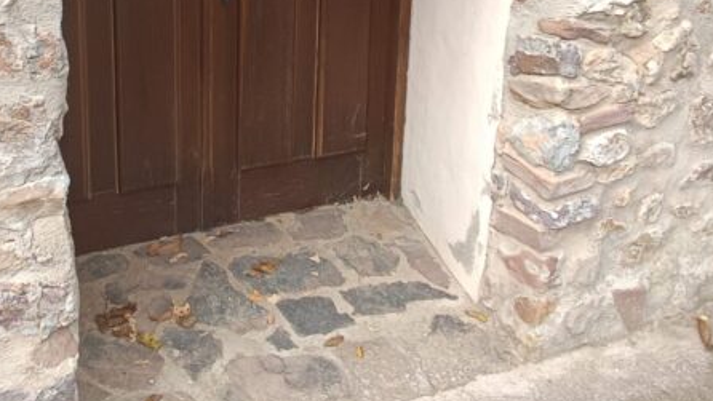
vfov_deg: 27.3
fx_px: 756
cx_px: 241
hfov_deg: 49.6
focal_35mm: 40
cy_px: -37
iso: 50
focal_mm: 1.65
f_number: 2.2
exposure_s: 1/102
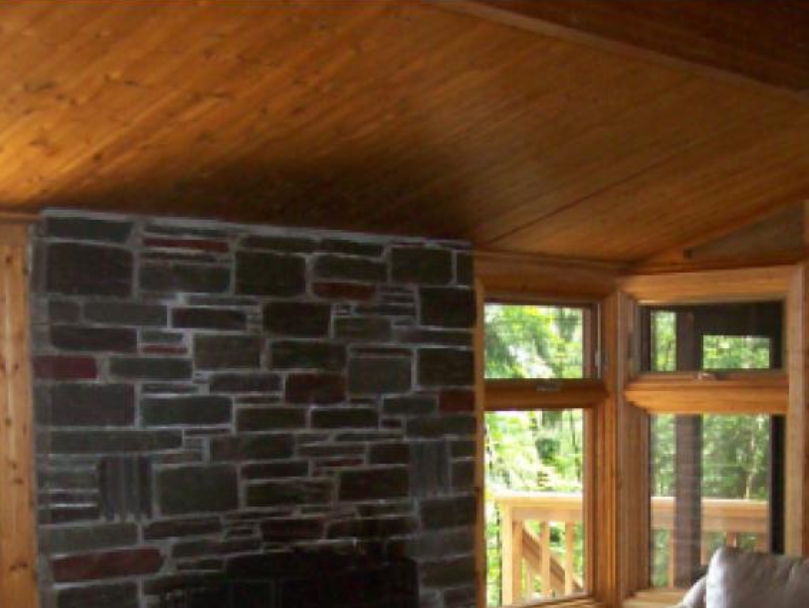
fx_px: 1520
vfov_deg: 22.1
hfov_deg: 29.7
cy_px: 544
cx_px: 489
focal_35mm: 65
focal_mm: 6
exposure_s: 1/64
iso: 200
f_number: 2.7
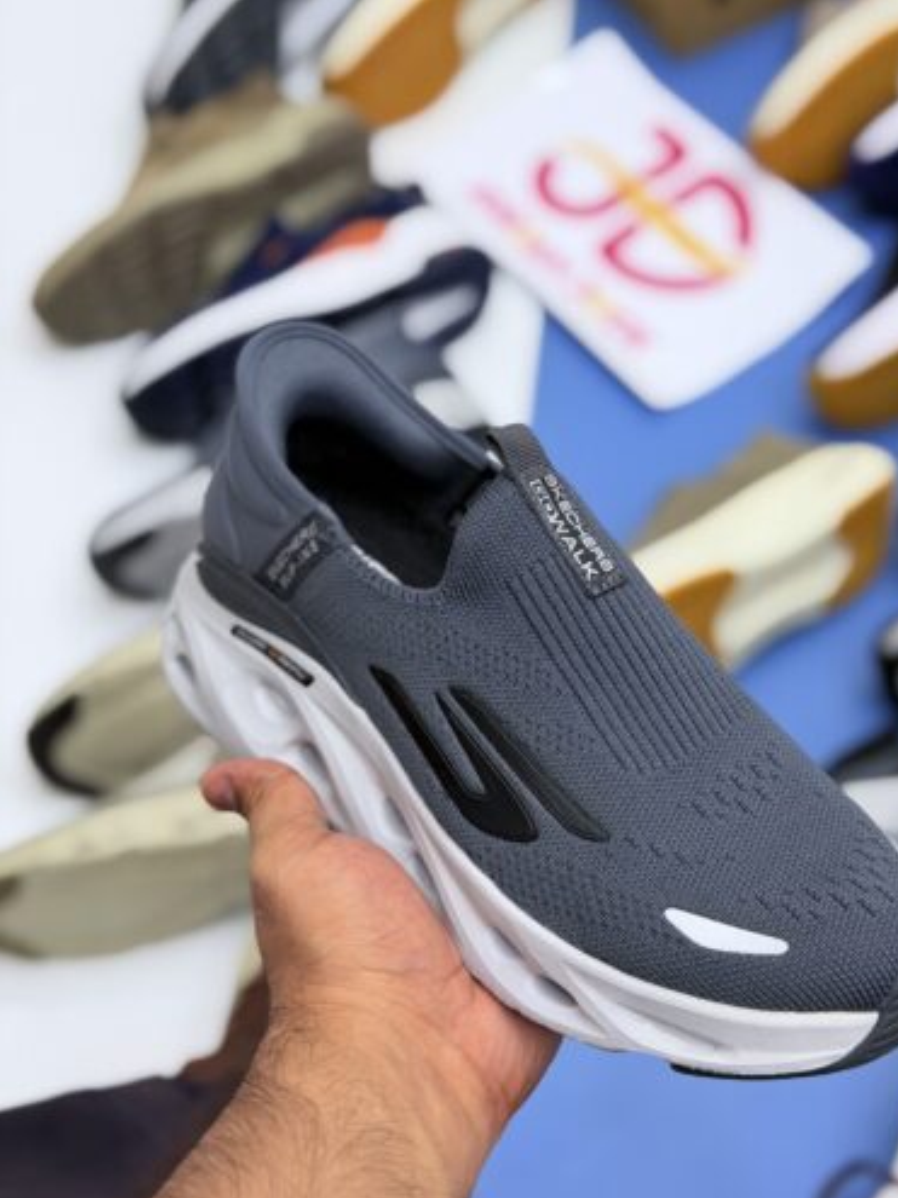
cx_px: 522
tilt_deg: -55.8
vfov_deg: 34.4
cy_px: 580
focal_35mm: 56
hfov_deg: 26.1
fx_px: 1938
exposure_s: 1/233
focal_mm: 6.76
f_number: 1.78
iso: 64
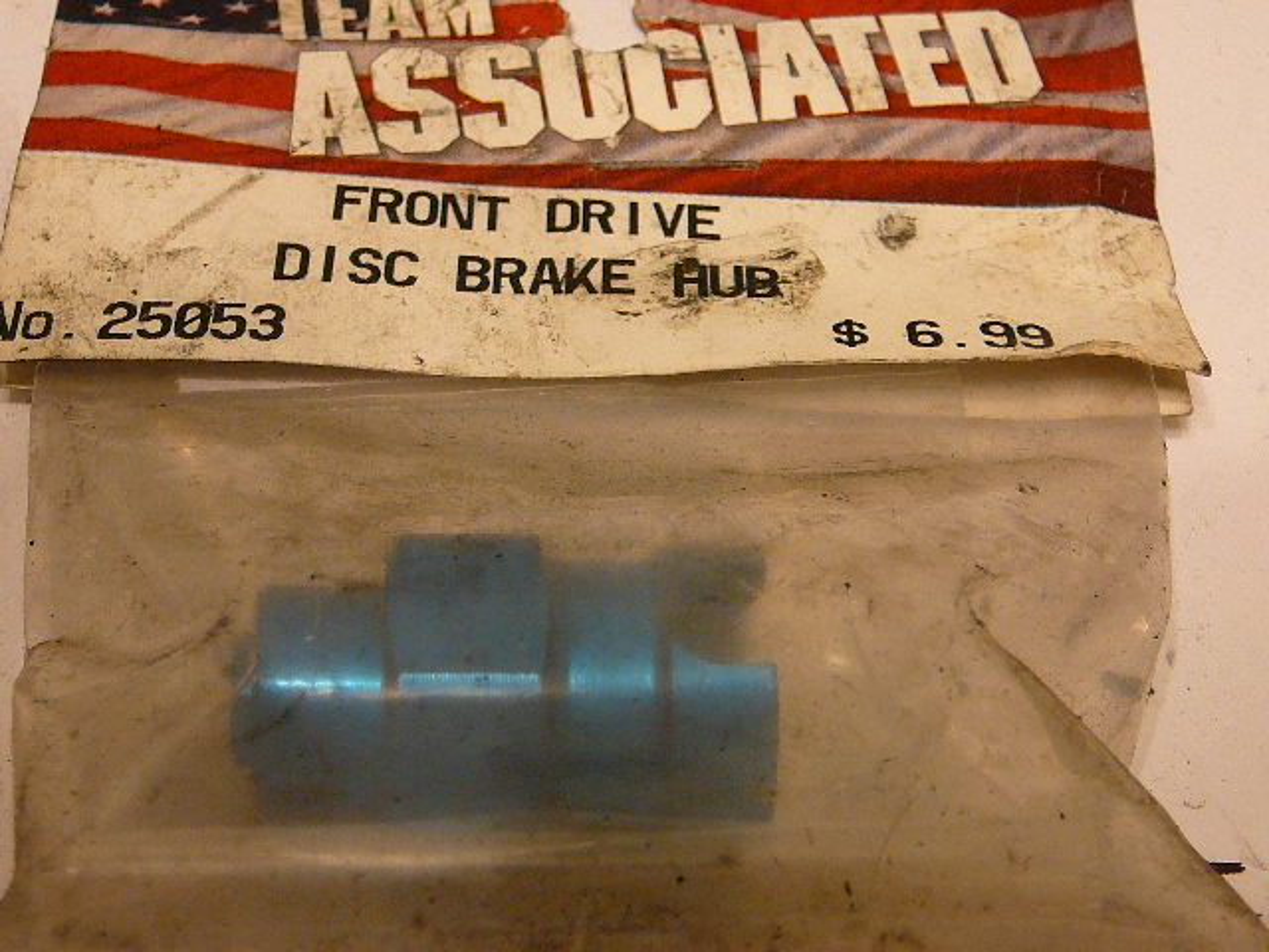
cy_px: 476
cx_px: 634
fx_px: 2383
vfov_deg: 22.6
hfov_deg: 29.8
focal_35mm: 65
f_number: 3.4
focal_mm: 7.8
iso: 200
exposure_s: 1/15
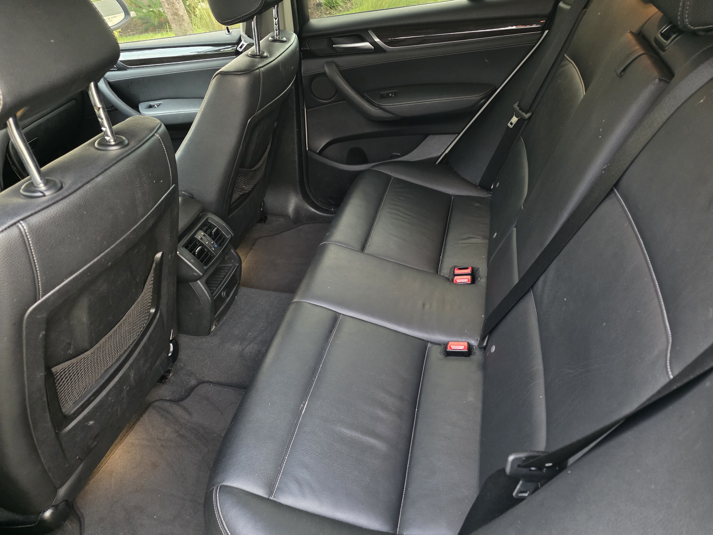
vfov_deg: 58.9
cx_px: 356
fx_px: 474
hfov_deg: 73.9
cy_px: 268
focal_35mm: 23
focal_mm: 6.25
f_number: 1.7
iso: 1600
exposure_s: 1/40
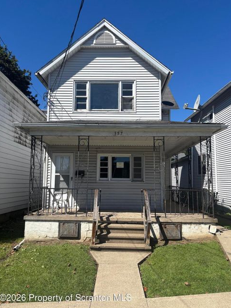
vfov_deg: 65.3
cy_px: 152
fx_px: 240
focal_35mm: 27
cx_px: 118
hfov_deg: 51.4
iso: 50
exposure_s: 1/3650
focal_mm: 5.96
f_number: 1.6
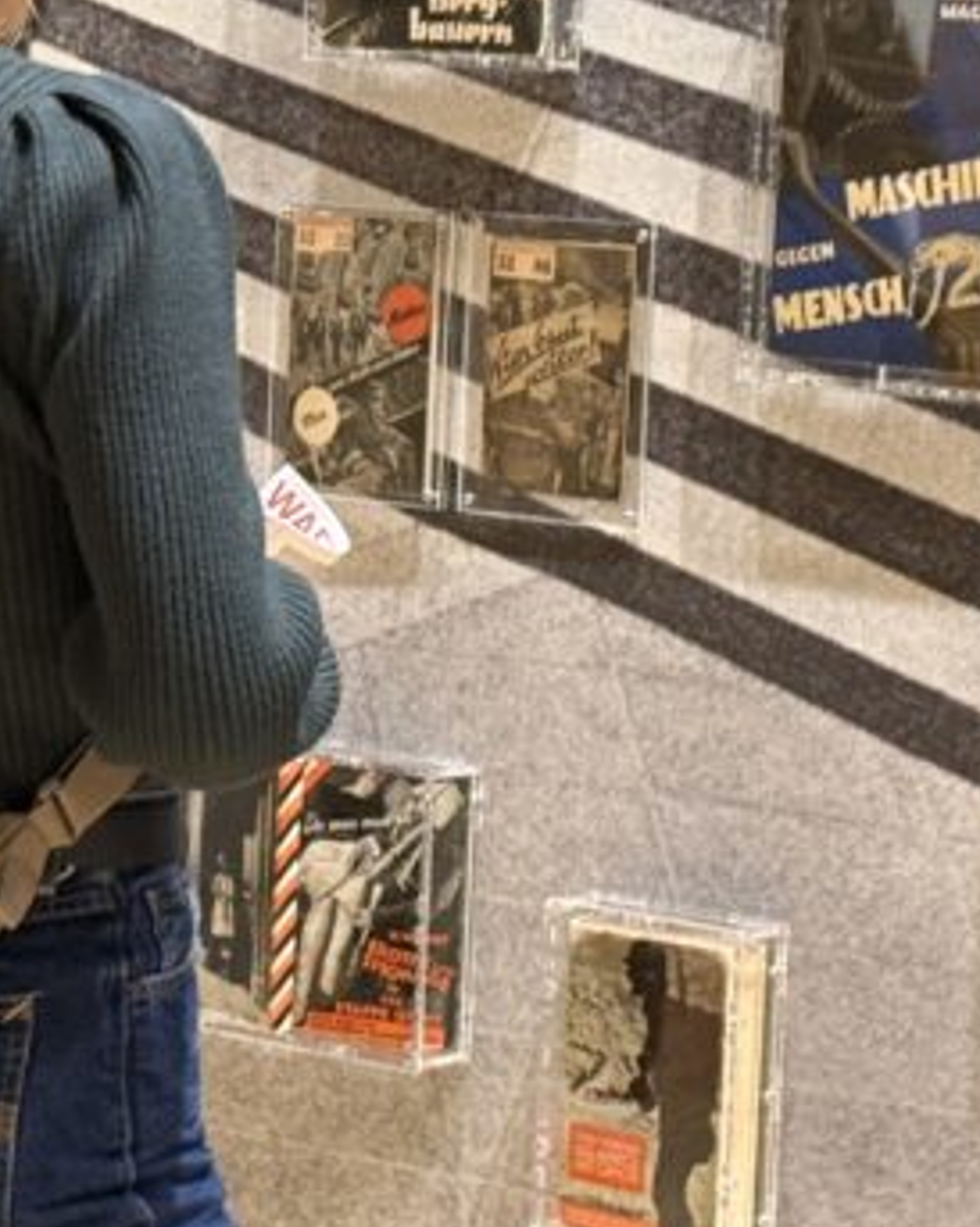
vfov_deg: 13.8
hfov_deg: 11.0
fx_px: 5080
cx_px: 393
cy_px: 447
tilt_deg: -4.2
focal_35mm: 140
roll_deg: -2.1
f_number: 1.78
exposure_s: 1/33
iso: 250
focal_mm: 6.76
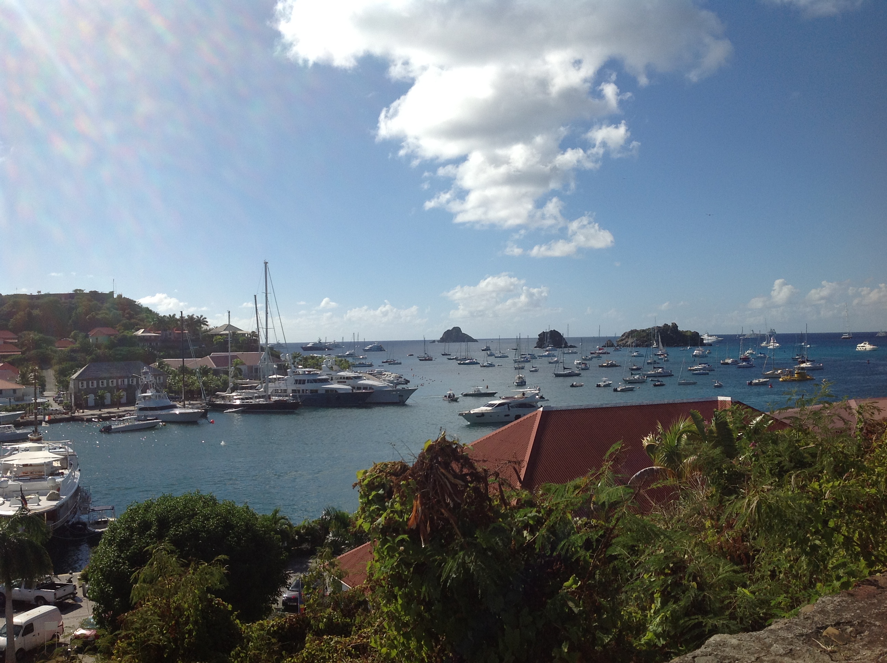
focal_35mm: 35
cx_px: 444
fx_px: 896
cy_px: 332
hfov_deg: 52.7
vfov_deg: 40.6
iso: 80
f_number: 2.4
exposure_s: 1/3030
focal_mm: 4.28
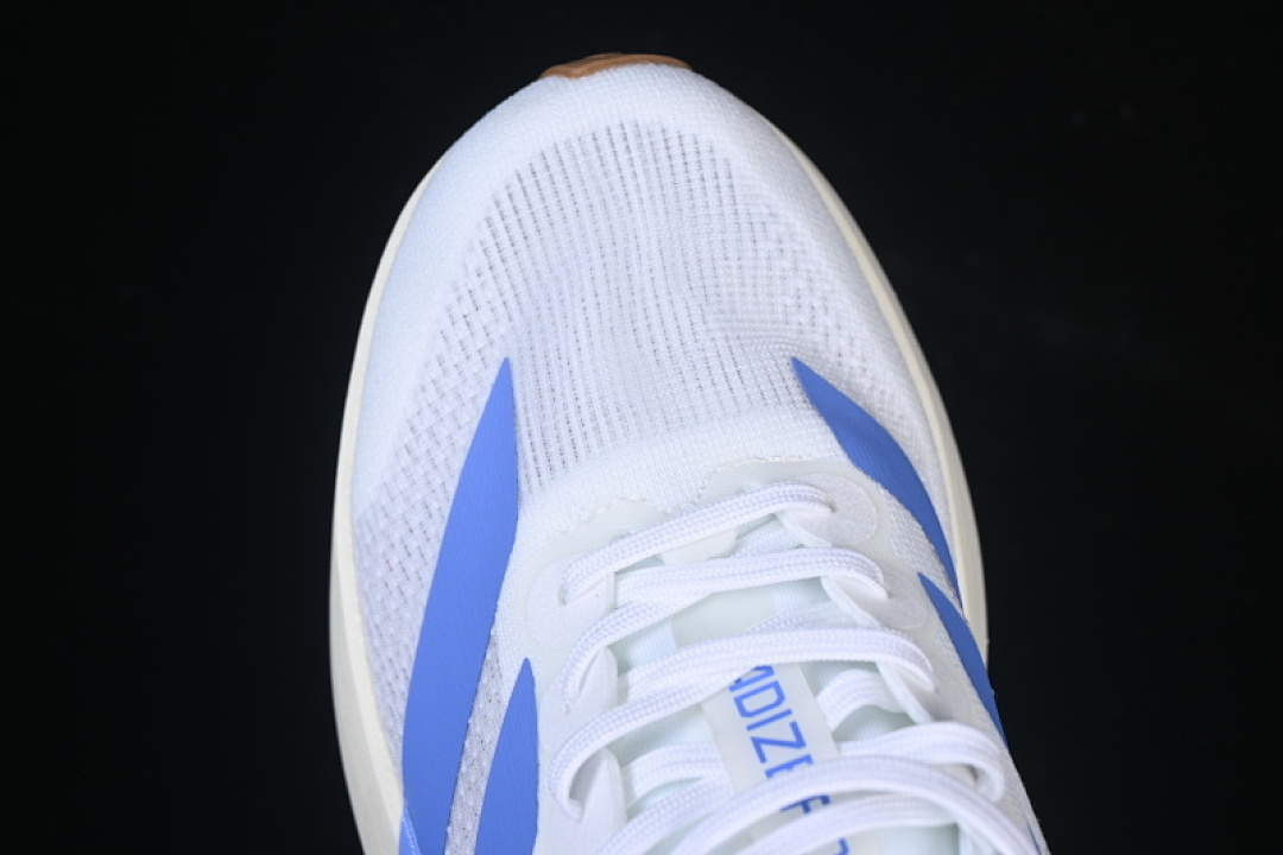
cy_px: 428
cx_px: 642
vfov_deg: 18.2
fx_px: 2673
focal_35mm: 75
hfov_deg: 27.0
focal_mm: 50
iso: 160
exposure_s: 1/100
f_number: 7.1
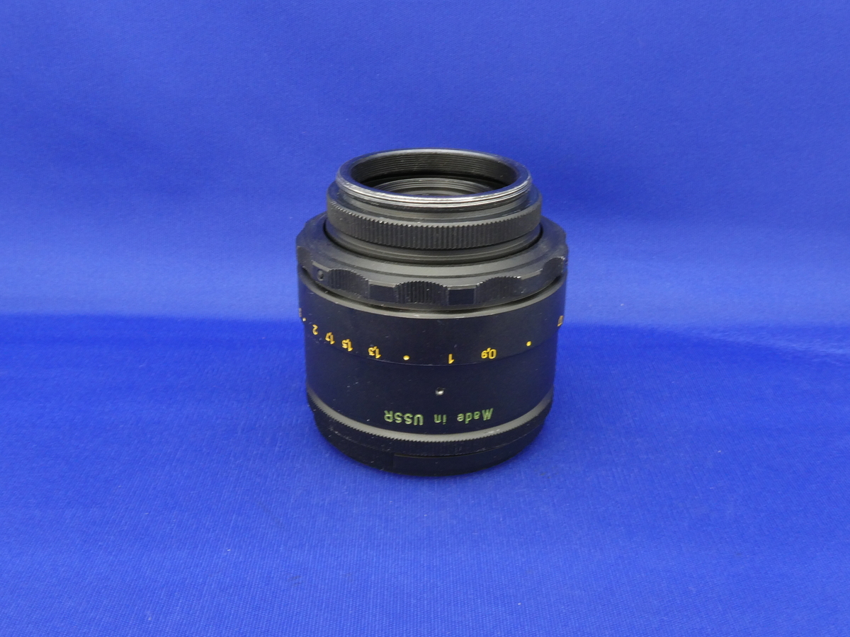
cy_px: 318
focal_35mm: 37
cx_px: 425
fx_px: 909
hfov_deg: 50.1
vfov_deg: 38.7
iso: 200
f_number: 8
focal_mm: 6.7
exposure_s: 1
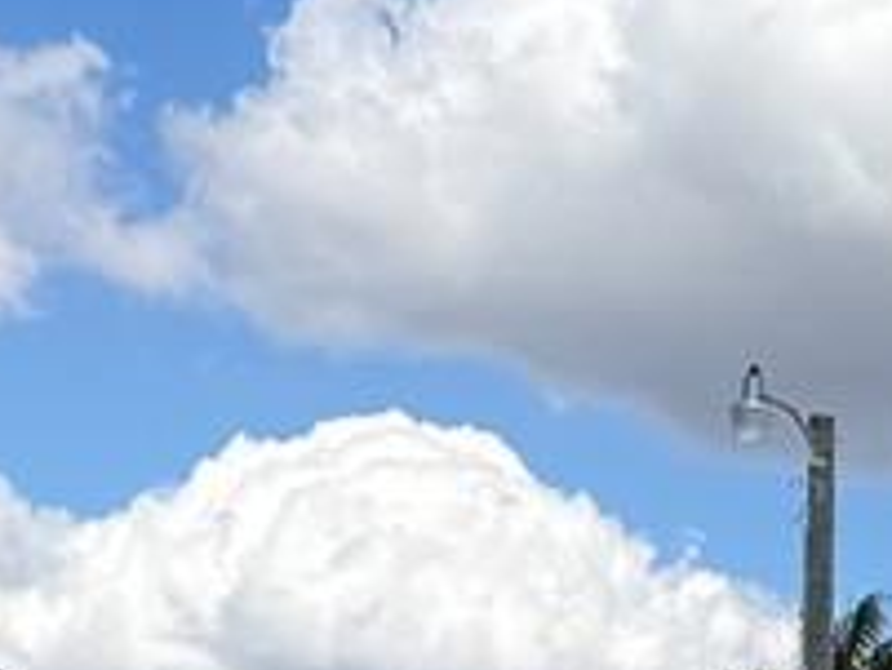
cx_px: 1238
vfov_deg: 10.4
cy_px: 1659
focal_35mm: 122
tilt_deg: -7.9
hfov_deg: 15.2
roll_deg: -1.5
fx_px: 3146
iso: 80
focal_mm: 6.76
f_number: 1.78
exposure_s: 1/4167
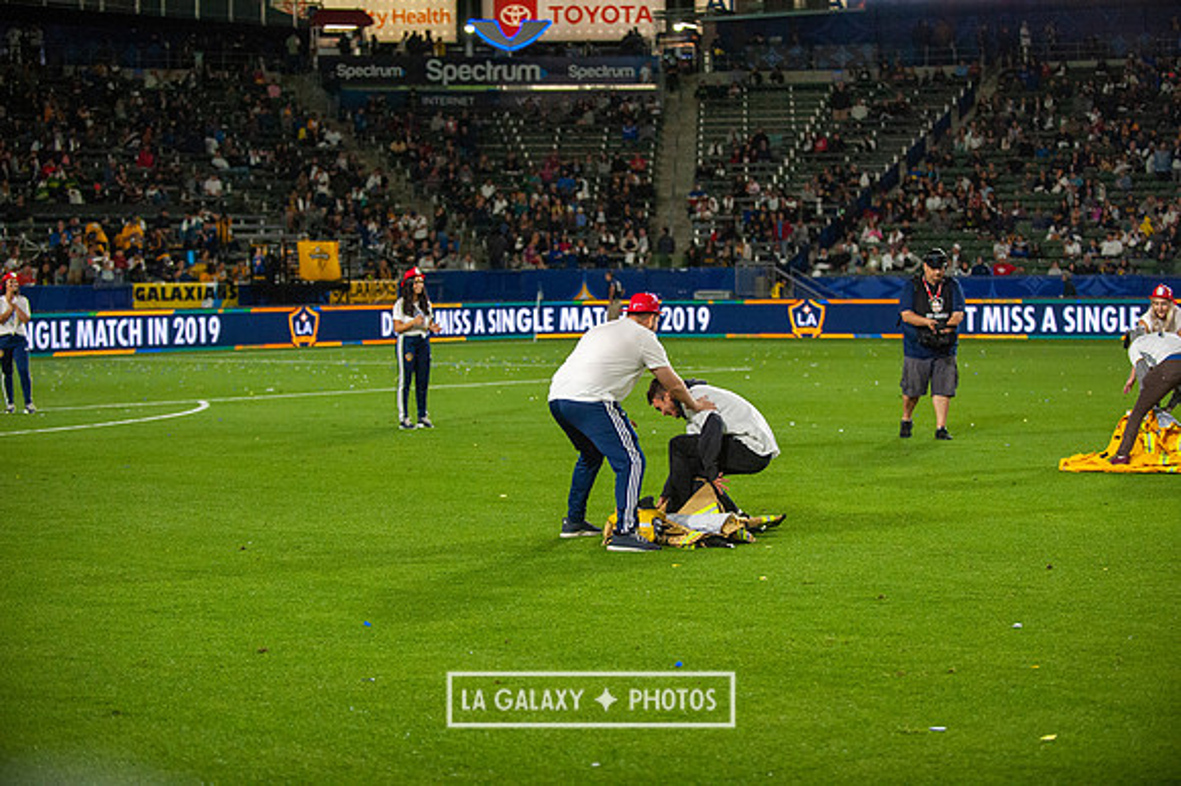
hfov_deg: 26.0
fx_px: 2557
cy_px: 393
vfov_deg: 17.5
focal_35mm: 78
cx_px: 590
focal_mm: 78
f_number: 2.8
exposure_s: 1/2500
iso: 3200
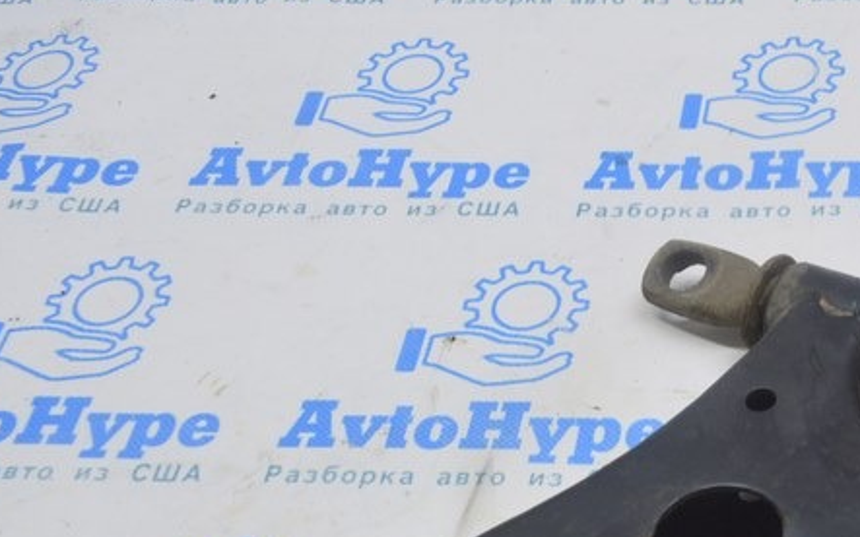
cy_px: 482
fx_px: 1739
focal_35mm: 74
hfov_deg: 25.6
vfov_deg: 17.3
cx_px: 965
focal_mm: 21
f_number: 5.6
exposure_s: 1/20
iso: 400
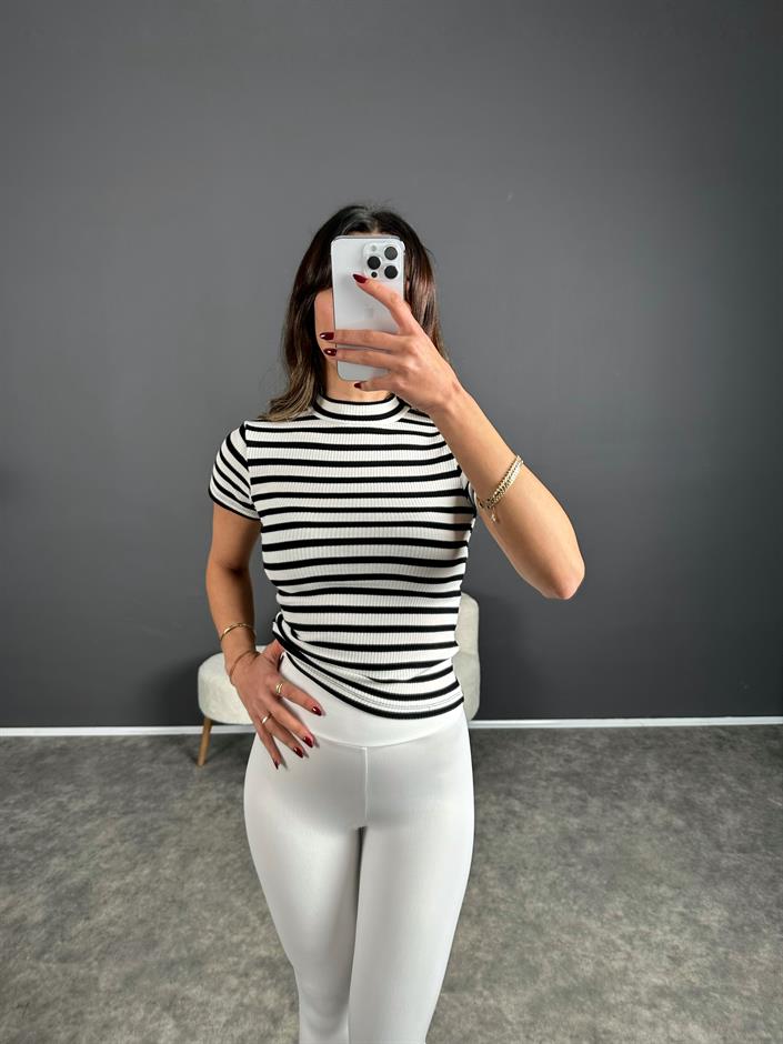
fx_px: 724
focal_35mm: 24
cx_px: 392
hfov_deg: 56.8
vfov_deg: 71.6
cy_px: 522
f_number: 1.78
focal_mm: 6.86
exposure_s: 1/121
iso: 125
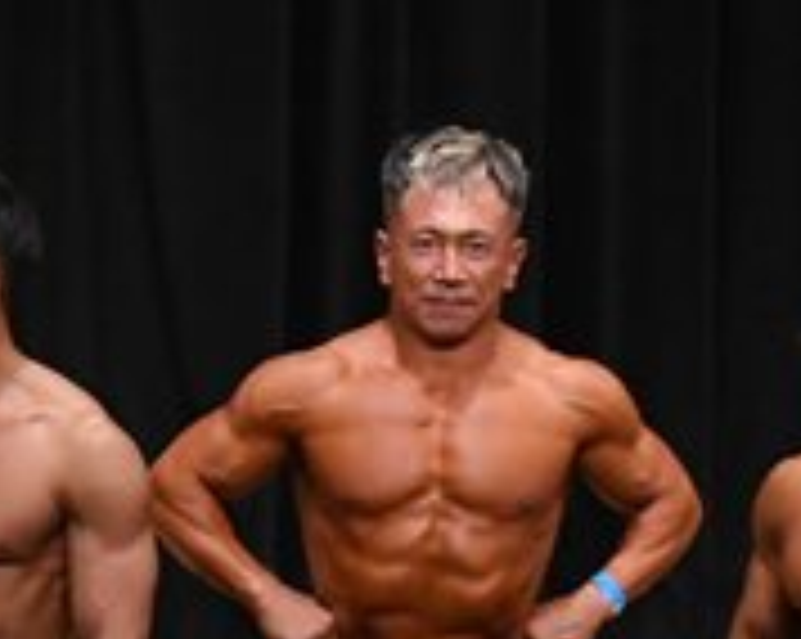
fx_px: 14256
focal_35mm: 602
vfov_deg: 2.6
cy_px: 436
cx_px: -223
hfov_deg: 3.2
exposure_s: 1/400
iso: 4000
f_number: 5.6
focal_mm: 98
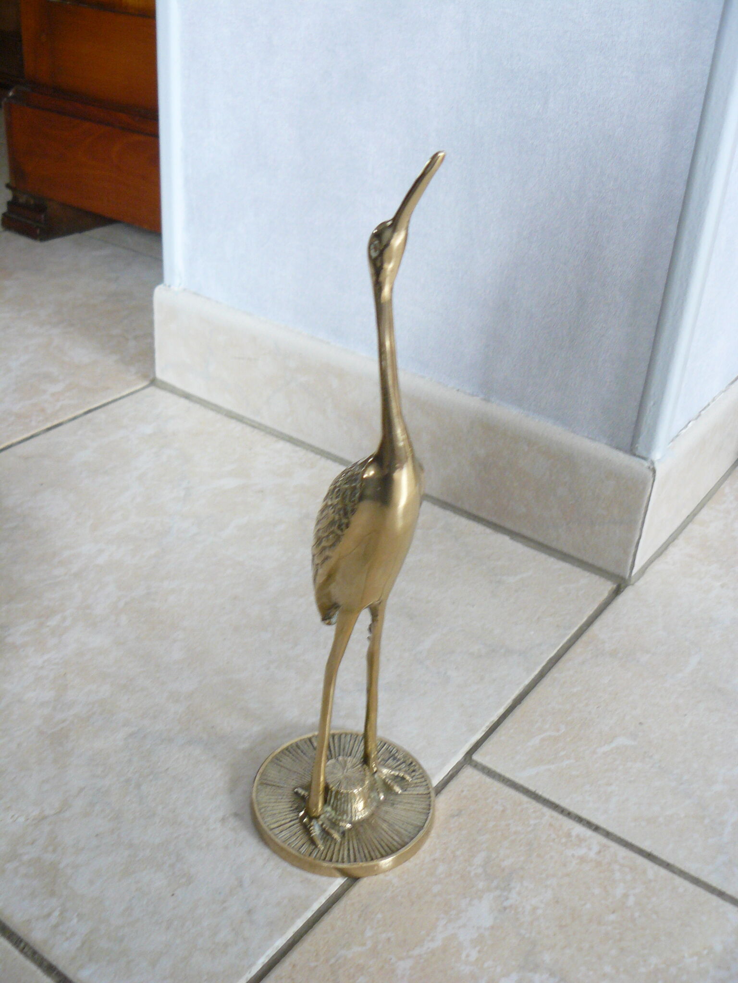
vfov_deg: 51.4
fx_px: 1023
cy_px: 492
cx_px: 369
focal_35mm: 36
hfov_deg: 39.7
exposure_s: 1/10
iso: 200
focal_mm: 6
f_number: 2.8
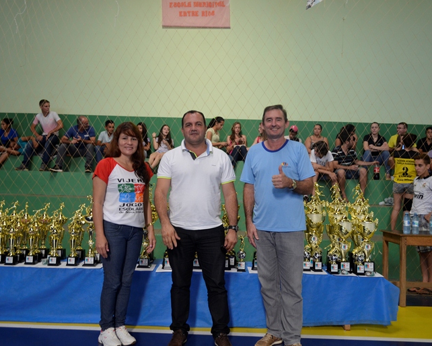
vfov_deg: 42.2
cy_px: 172
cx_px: 211
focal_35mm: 35
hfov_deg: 51.5
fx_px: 448
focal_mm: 20
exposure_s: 1/60
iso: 560
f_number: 4
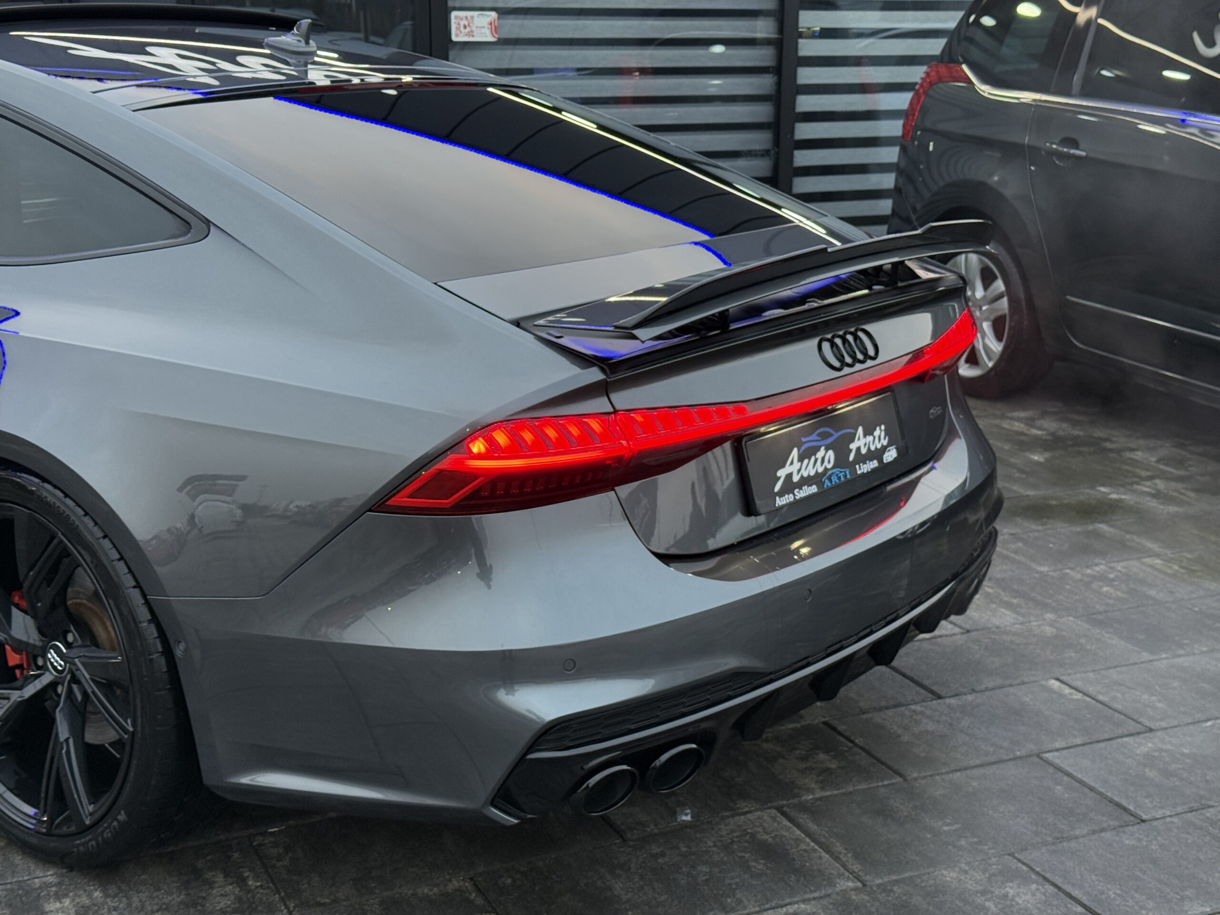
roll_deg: -0.2
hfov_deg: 39.7
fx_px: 1692
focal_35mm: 48
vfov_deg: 30.3
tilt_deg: -12.6
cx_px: 610
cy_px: 458
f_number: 1.78
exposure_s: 1/56
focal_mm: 6.76
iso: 125
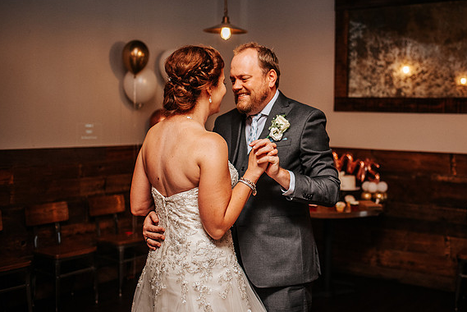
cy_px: 115
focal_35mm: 45
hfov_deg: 43.2
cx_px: 297
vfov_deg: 29.8
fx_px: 584
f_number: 2.2
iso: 1000
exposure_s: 1/200
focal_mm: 35
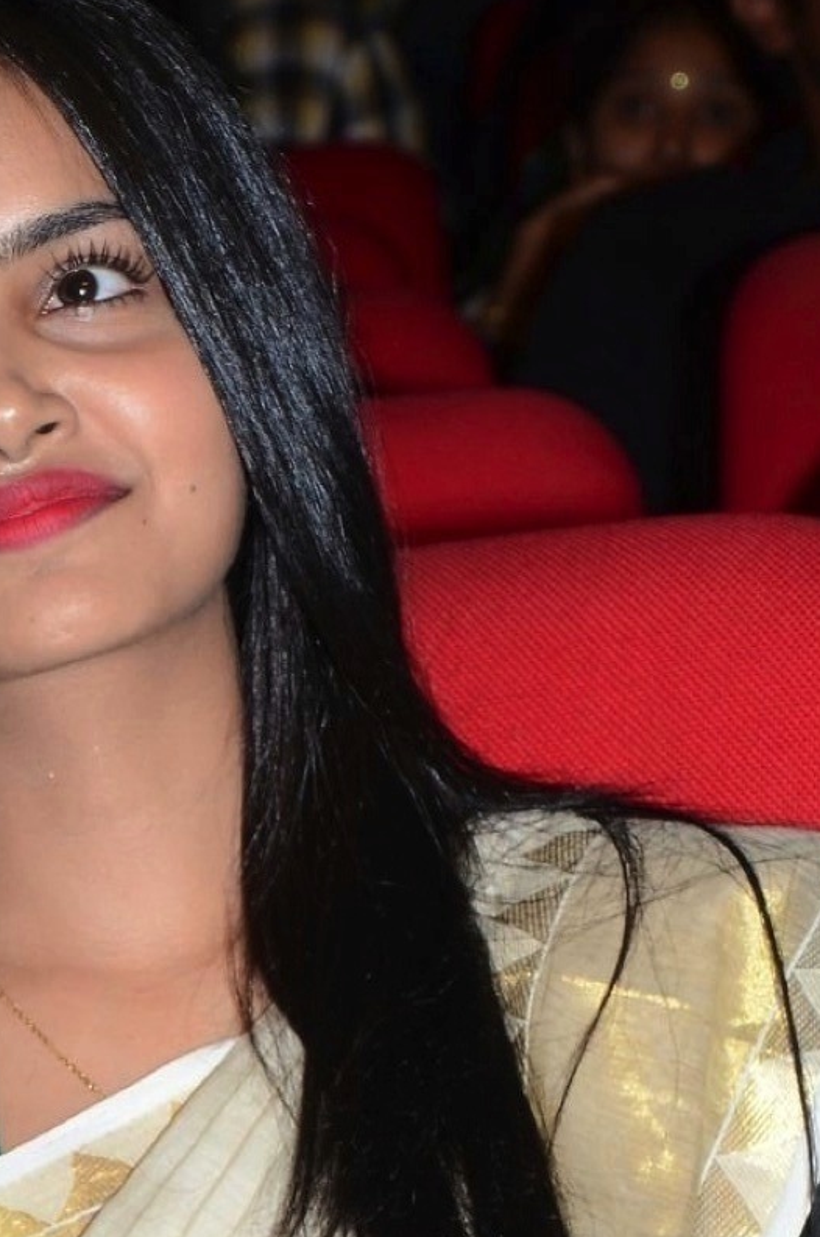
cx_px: 104
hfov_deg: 6.0
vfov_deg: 9.1
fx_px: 7748
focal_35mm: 226
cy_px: 1283
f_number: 7.1
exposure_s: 1/125
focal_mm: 66
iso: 500
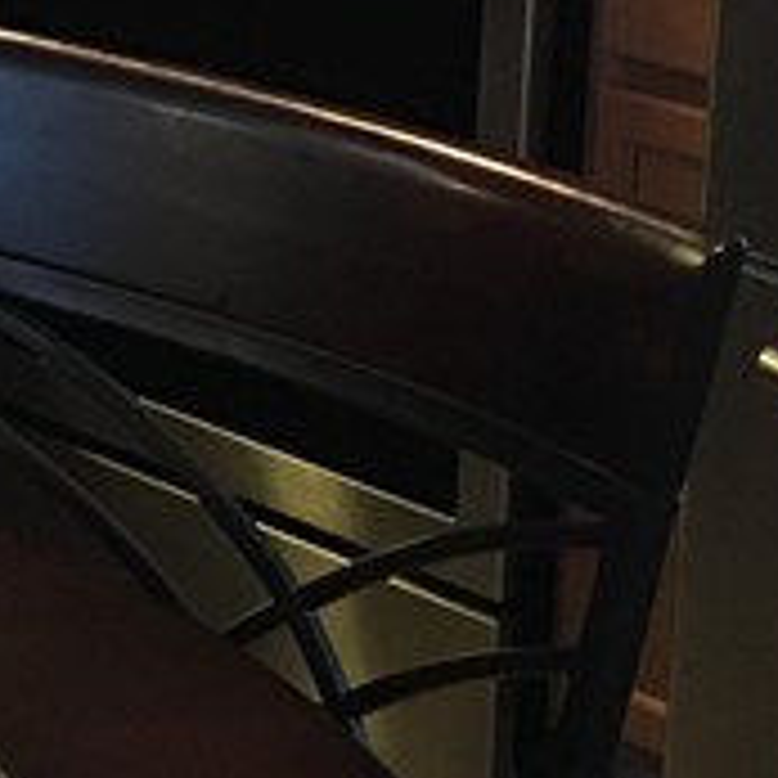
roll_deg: -1.7
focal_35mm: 152
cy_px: -49
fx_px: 3865
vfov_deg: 11.4
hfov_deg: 11.4
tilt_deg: -10.6
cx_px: 54
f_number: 2.2
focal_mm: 4.15
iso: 200
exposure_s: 1/15
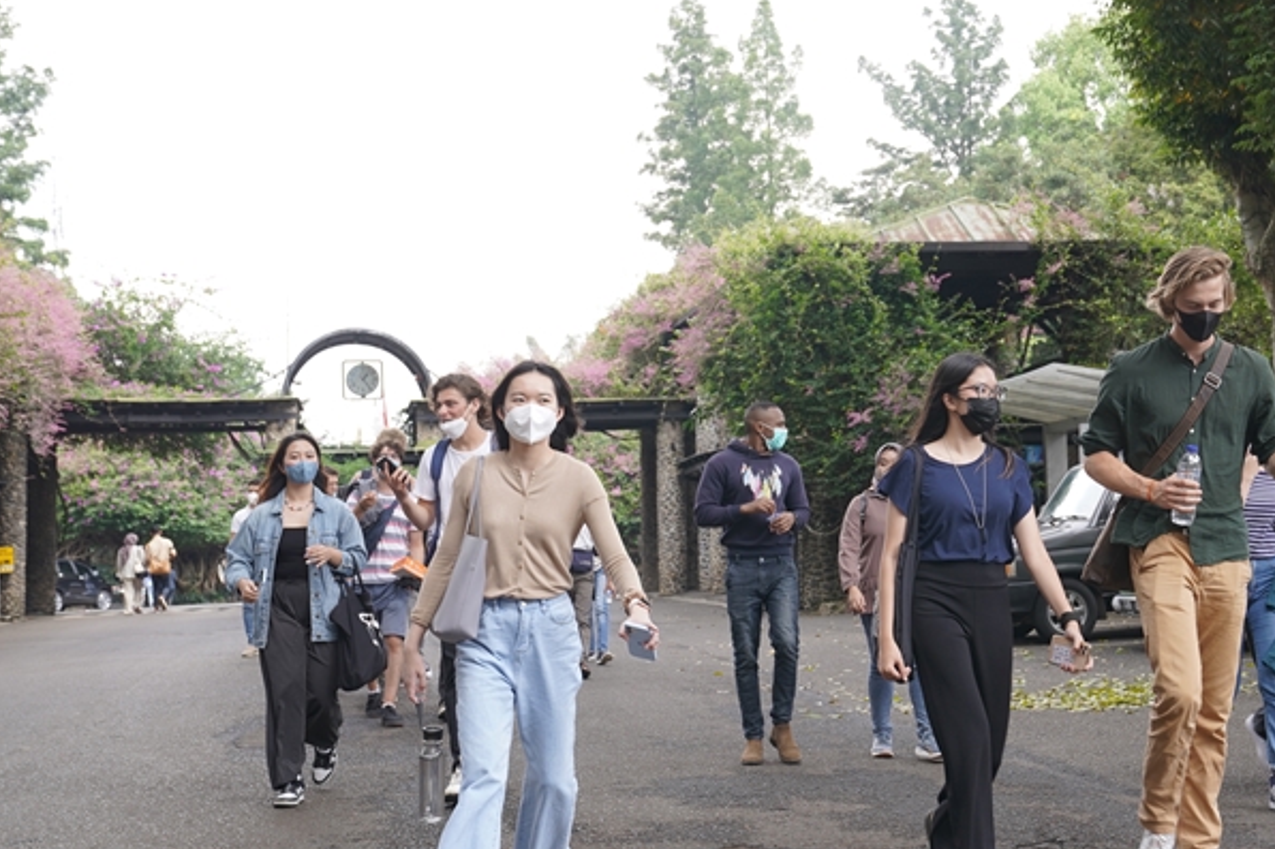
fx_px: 1947
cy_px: 382
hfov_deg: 36.1
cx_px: 792
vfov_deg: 24.6
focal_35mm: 55
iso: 250
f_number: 5
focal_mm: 41
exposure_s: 1/125
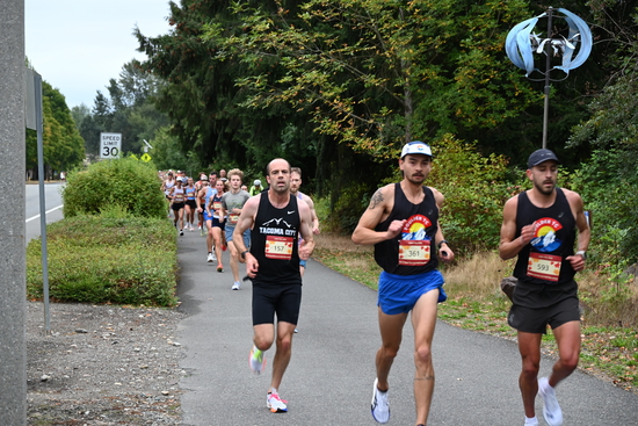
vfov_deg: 14.9
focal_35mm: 92
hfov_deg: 22.1
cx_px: 319
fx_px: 1631
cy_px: 213
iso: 500
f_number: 6.3
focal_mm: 92
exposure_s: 1/125
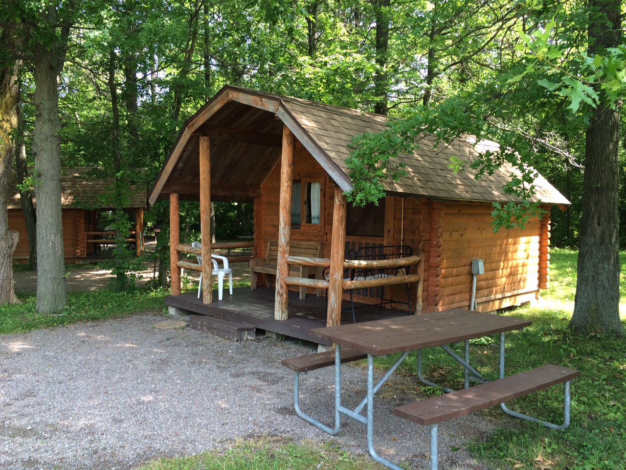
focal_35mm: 29
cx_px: 313
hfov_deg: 61.7
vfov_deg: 48.2
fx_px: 524
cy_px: 235
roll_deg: +0.6
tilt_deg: -3.4
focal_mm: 4.15
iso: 40
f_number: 2.2
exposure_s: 1/120
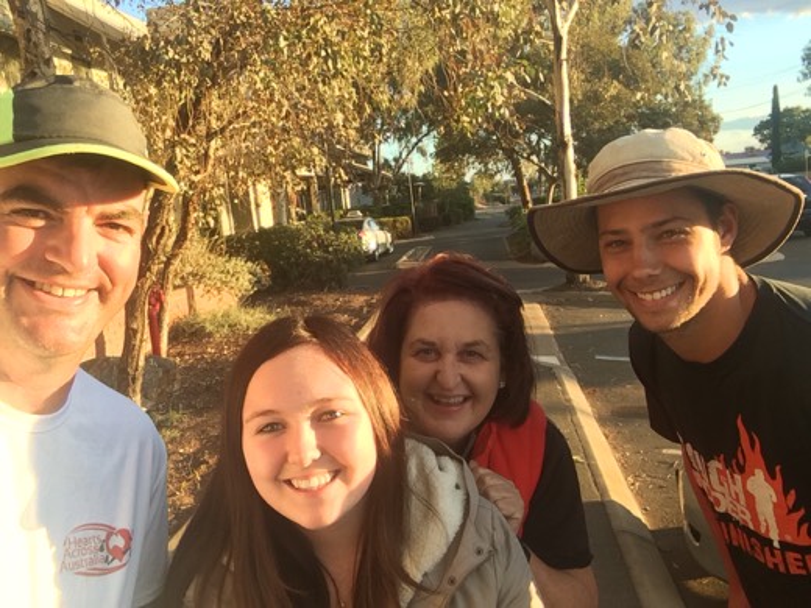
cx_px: 406
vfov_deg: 45.4
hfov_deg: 58.4
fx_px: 726
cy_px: 304
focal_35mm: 31
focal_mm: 2.15
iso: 50
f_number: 2.4
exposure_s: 1/133
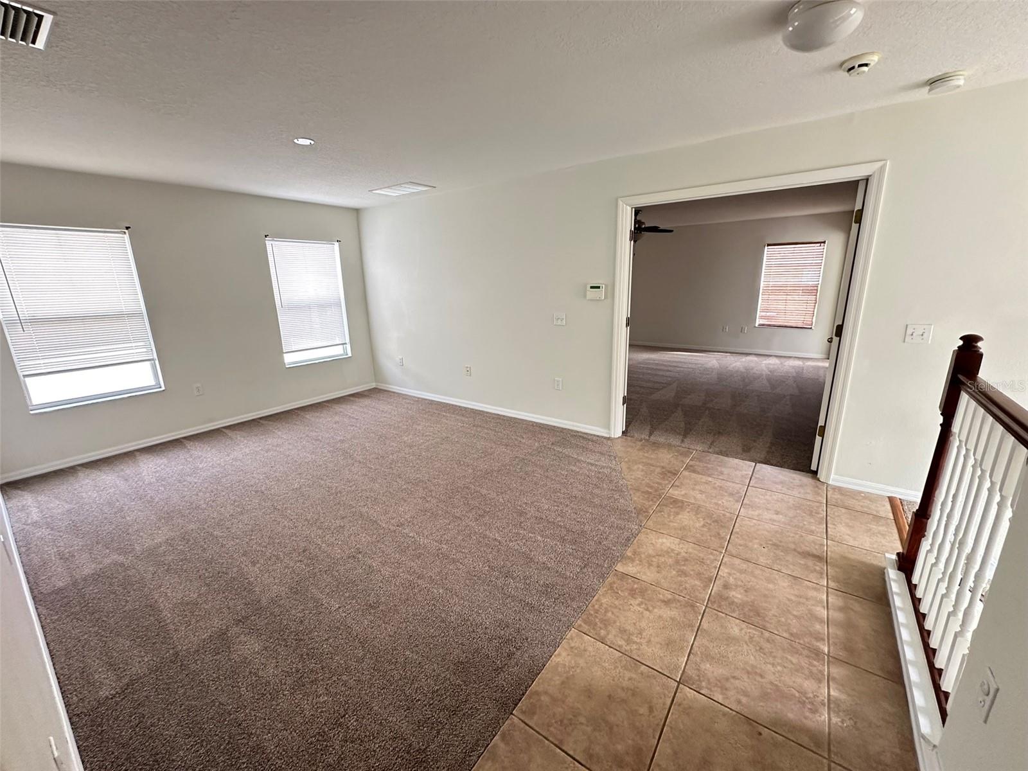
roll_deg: +1.5
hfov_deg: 102.1
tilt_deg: -13.5
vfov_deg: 85.7
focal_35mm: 14
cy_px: 386
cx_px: 514
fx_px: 416
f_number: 2.2
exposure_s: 1/99
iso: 250
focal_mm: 2.22
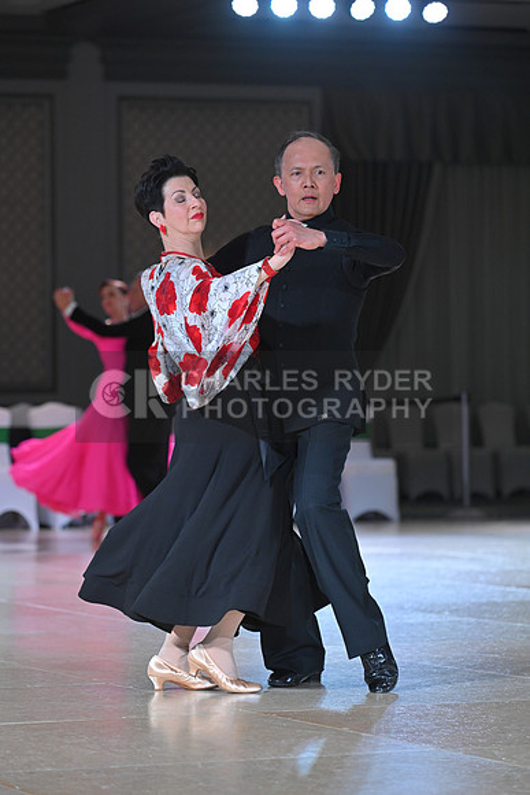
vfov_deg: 13.2
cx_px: 265
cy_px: 398
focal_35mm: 155
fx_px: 3421
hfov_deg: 8.9
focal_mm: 155
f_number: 5
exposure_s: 1/400
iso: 1600
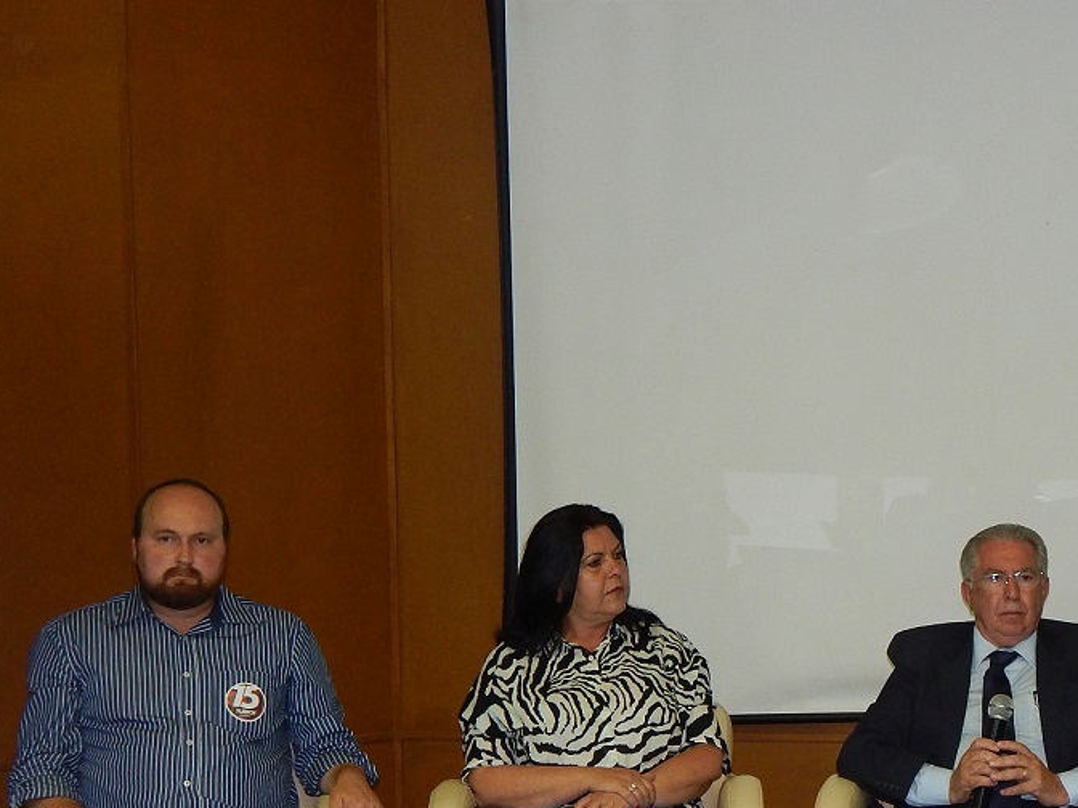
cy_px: 549
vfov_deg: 20.9
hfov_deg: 26.7
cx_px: 995
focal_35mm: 70
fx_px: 2180
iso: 200
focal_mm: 6.1
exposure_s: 1/30
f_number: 3.3
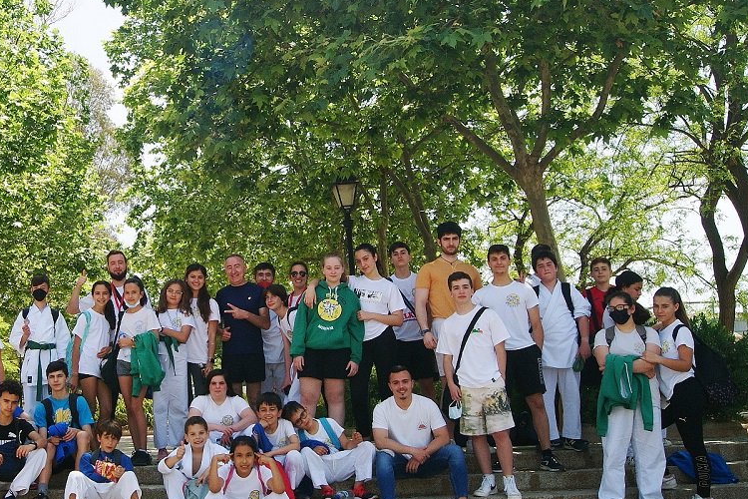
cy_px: 250
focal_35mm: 48
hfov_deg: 39.9
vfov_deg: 28.1
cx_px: 177
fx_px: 997
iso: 100
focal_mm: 20
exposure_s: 1/160
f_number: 10
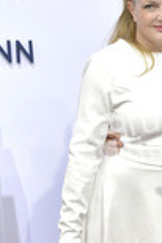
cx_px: 198
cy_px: 215
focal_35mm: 83
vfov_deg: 23.8
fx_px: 559
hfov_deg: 15.8
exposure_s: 1/160
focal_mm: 32
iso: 320
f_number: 7.1
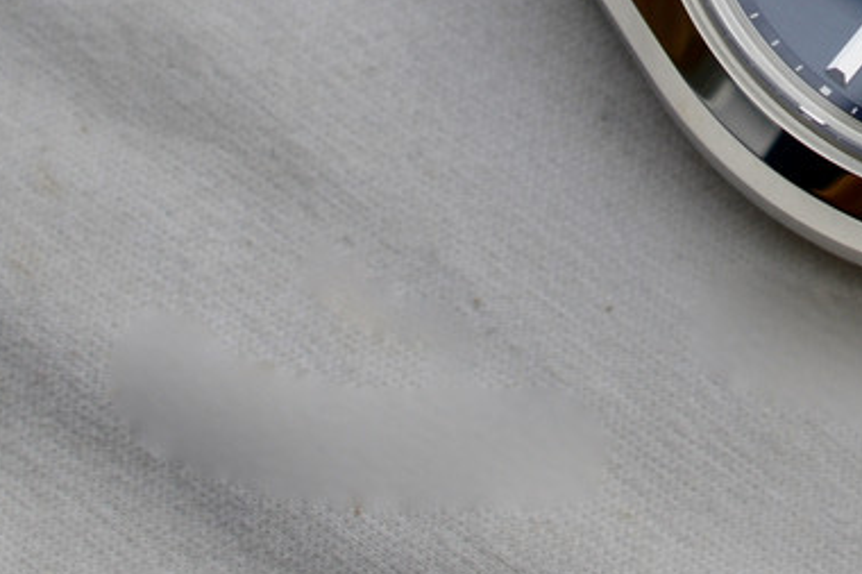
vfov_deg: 7.2
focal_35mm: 190
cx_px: 1076
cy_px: -84
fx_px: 4547
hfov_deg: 10.6
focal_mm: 40
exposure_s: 1/125
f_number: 5.6
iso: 100
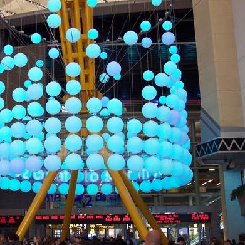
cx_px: 46
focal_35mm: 55
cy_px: 123
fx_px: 440
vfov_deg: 31.1
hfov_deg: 30.3
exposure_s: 1/30
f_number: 2.8
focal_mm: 8
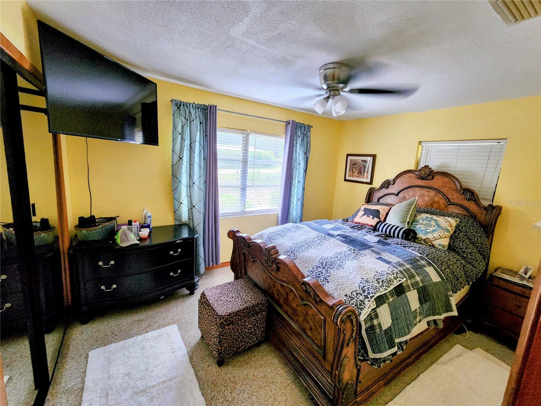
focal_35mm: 13
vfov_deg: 89.9
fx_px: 203
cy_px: 203
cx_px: 270
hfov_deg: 106.2
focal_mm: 2.2
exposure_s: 1/30
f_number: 2.2
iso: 400
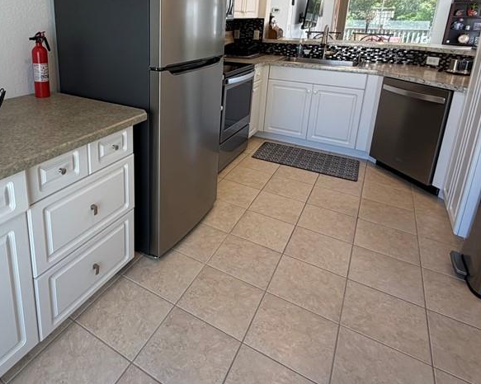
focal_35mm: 24
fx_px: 342
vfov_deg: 56.3
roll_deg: +0.0
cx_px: 160
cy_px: 103
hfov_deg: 68.3
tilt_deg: -13.9
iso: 160
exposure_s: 1/120
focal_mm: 2.22
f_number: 2.2
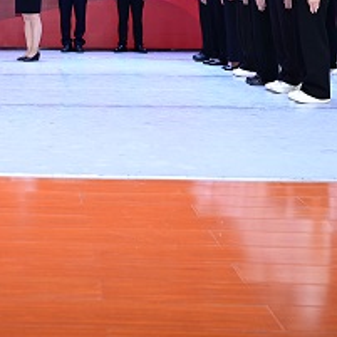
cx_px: 49
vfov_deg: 22.8
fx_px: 782
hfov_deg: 23.8
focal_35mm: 71
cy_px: -44
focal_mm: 24
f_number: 2.8
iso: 220
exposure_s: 1/160
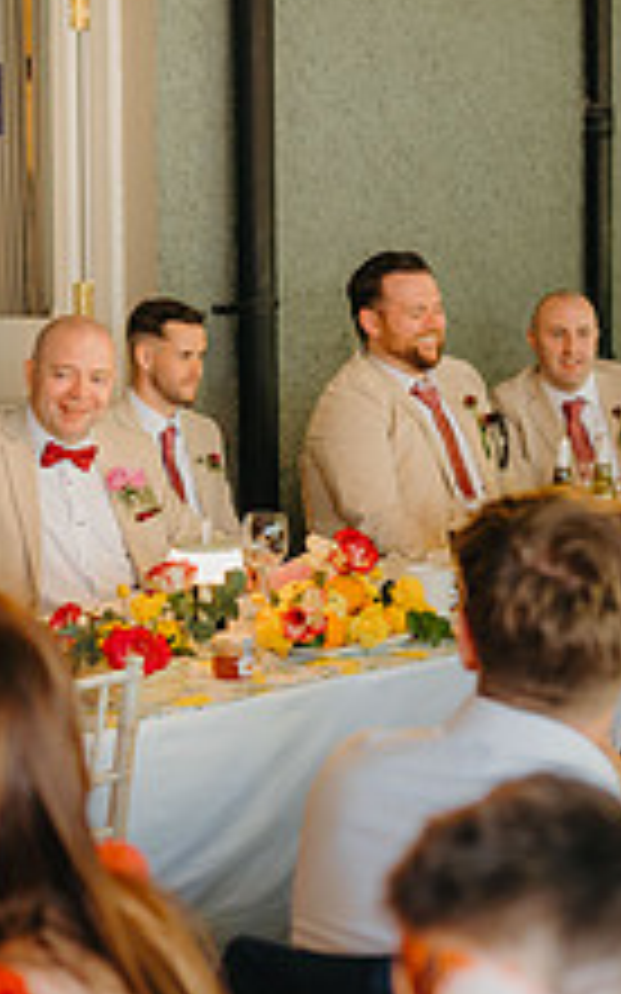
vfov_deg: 21.2
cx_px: 176
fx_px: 2655
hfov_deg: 13.3
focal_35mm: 98
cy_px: 439
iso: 800
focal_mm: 35
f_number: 2
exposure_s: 1/200
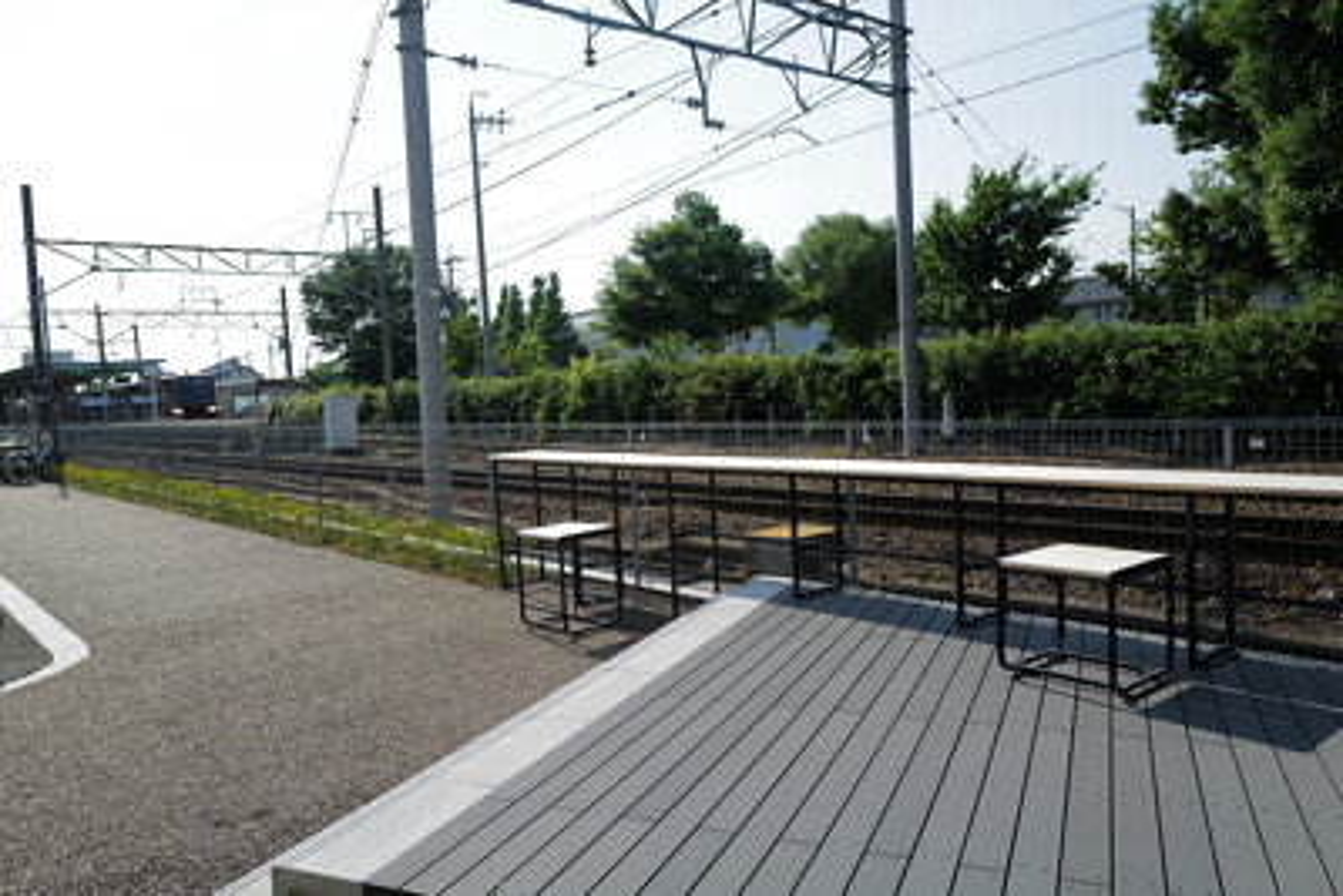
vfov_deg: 46.4
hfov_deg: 65.5
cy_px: 448
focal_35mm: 28
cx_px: 672
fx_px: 1045
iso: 100
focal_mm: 28
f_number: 5
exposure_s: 1/500
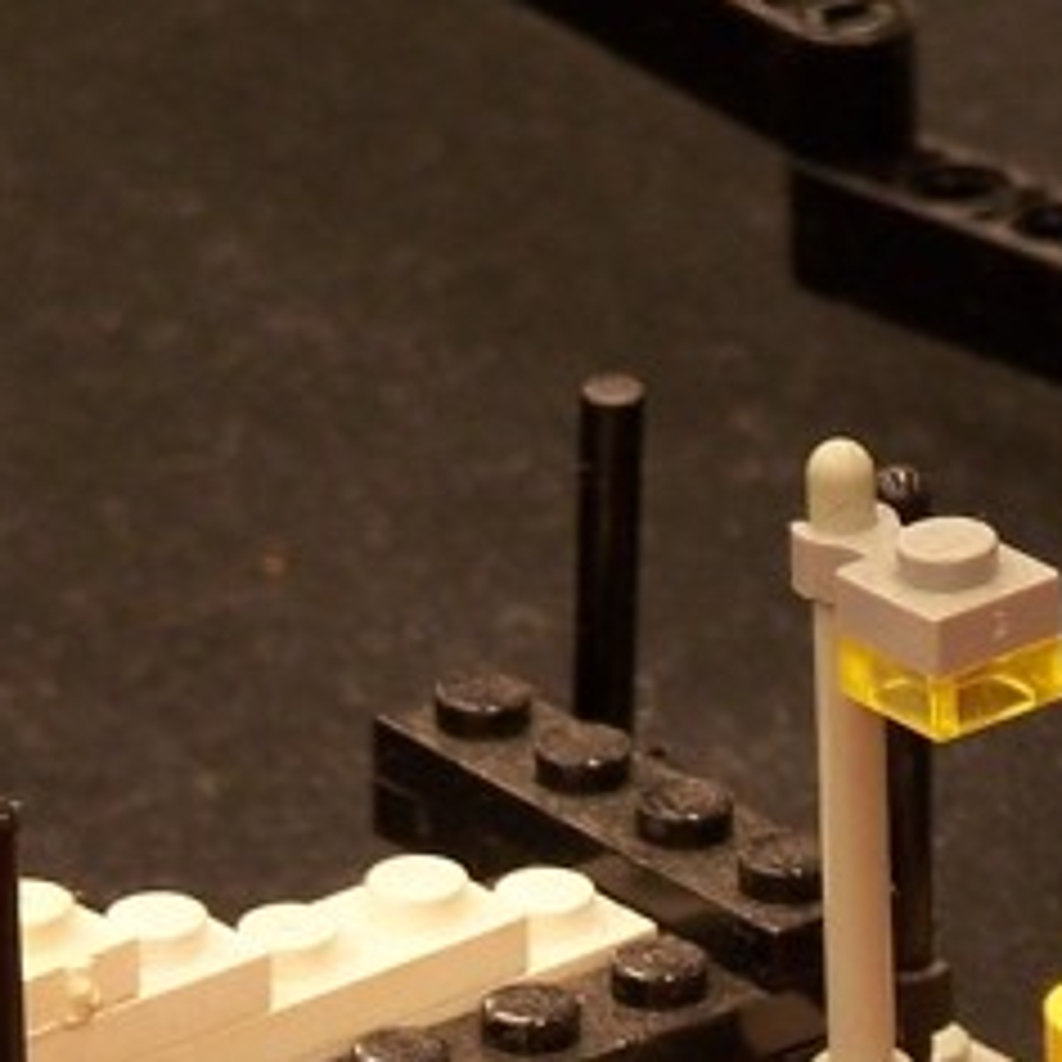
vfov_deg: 2.9
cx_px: 1058
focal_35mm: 610
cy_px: 1719
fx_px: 21173
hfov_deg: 2.9
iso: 80
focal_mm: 26.4
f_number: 3.2
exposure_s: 1/2
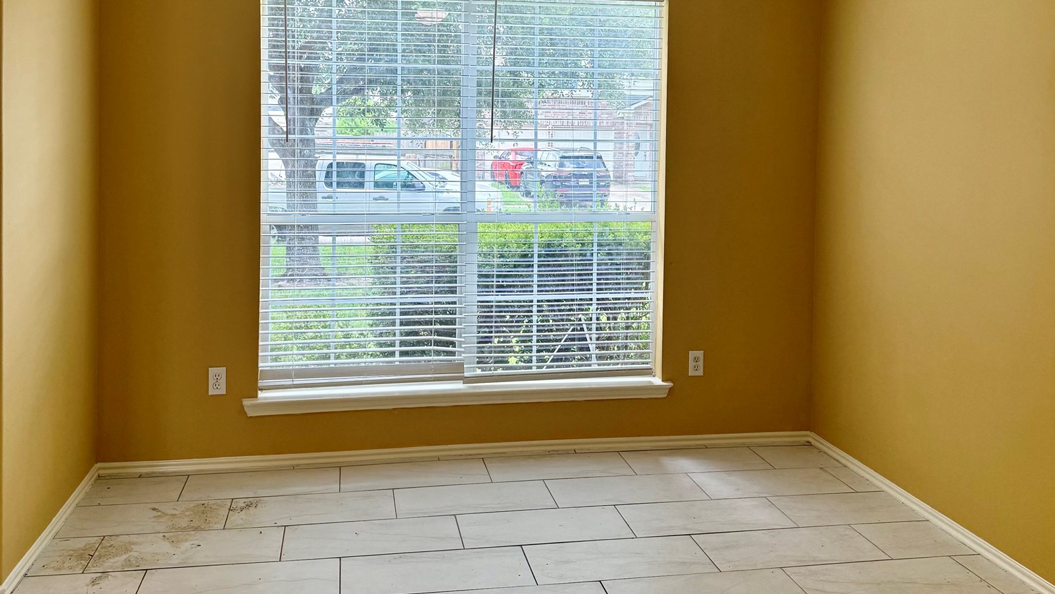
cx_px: 528
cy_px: 177
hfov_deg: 56.6
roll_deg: -1.0
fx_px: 979
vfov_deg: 33.3
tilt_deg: -1.2
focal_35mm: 35
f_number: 1.78
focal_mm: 6.76
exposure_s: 1/202
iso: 125
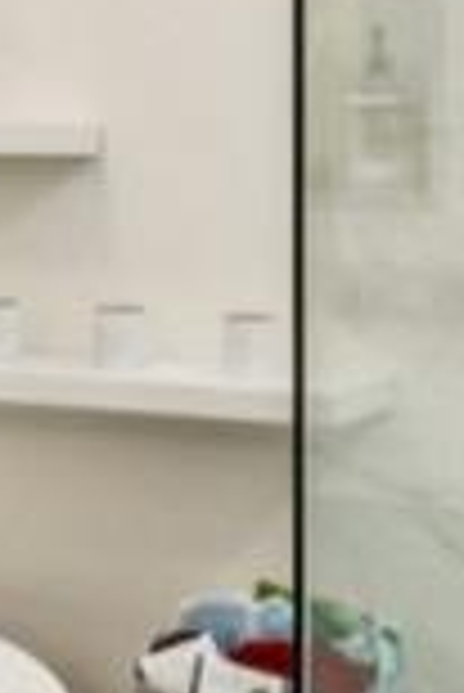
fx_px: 2797
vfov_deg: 14.0
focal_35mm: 145
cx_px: -505
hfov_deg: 8.9
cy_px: 32
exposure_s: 1/2.5
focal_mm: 14
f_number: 22
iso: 125
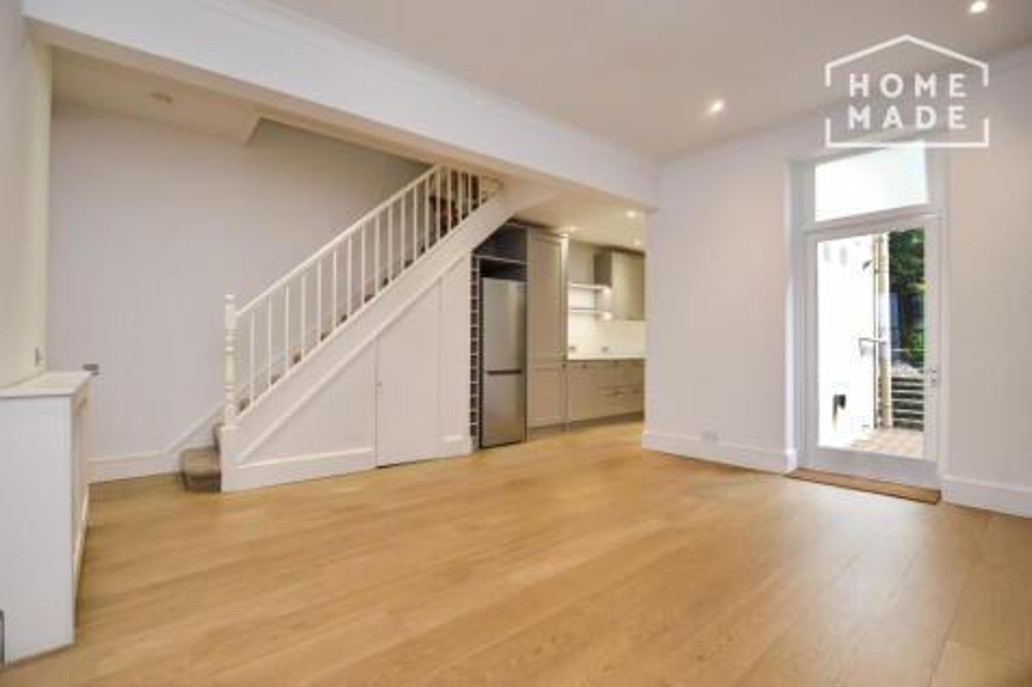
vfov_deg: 77.3
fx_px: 430
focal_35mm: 15
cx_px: 516
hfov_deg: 100.4
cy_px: 344
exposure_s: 1/60
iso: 400
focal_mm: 10
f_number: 4
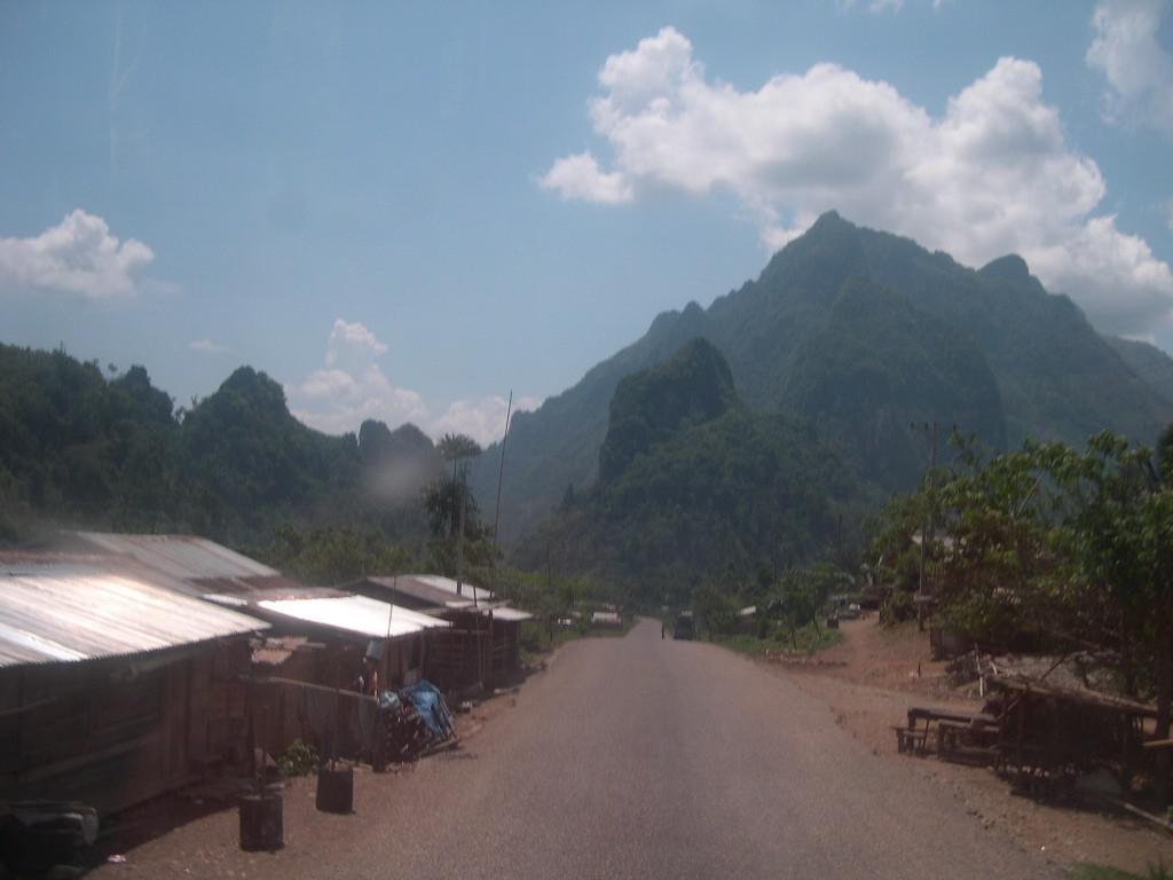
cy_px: 440
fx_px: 1288
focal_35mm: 38
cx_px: 586
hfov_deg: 49.0
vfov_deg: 37.7
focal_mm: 8
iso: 100
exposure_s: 1/175
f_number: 2.8
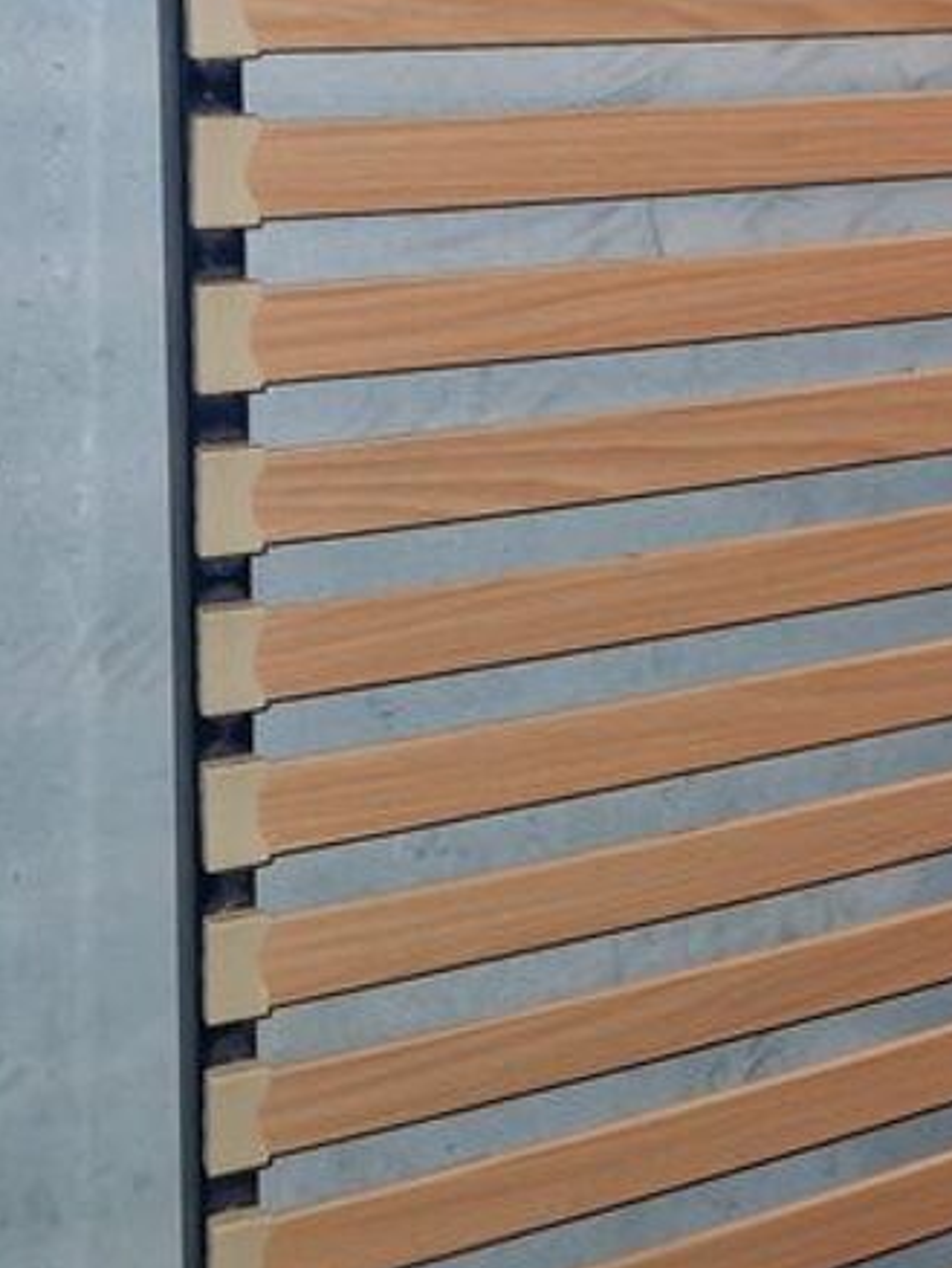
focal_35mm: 70
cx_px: 1024
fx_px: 2564
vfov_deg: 27.2
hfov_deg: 20.2
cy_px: 259
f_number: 1.8
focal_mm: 5.4
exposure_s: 1/50
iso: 640
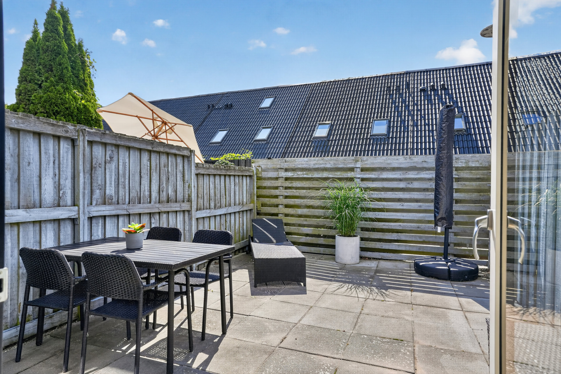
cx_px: 280
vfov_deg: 59.5
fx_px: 327
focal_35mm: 21
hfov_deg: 81.2
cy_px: 187
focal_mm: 21
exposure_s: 1/200
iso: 400
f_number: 8
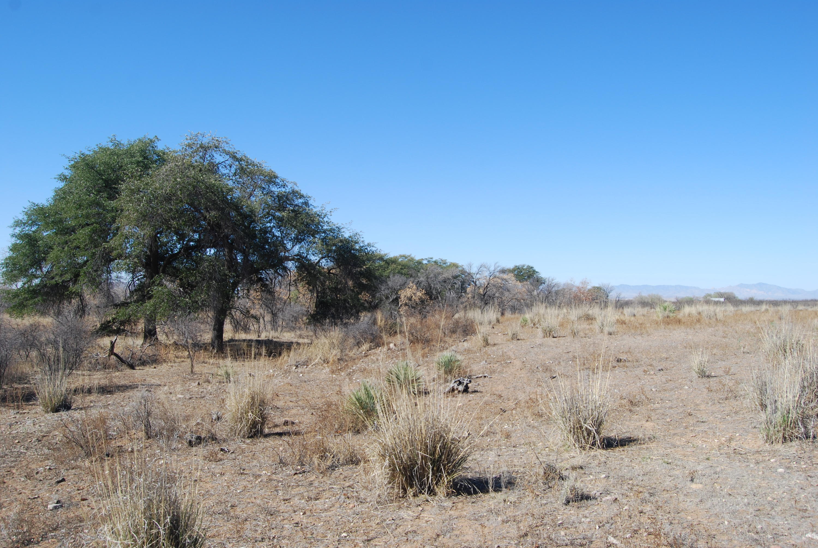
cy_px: 274
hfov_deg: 67.3
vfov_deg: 48.0
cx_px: 409
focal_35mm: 27
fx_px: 614
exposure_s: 1/200
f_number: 7.1
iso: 100
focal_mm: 18
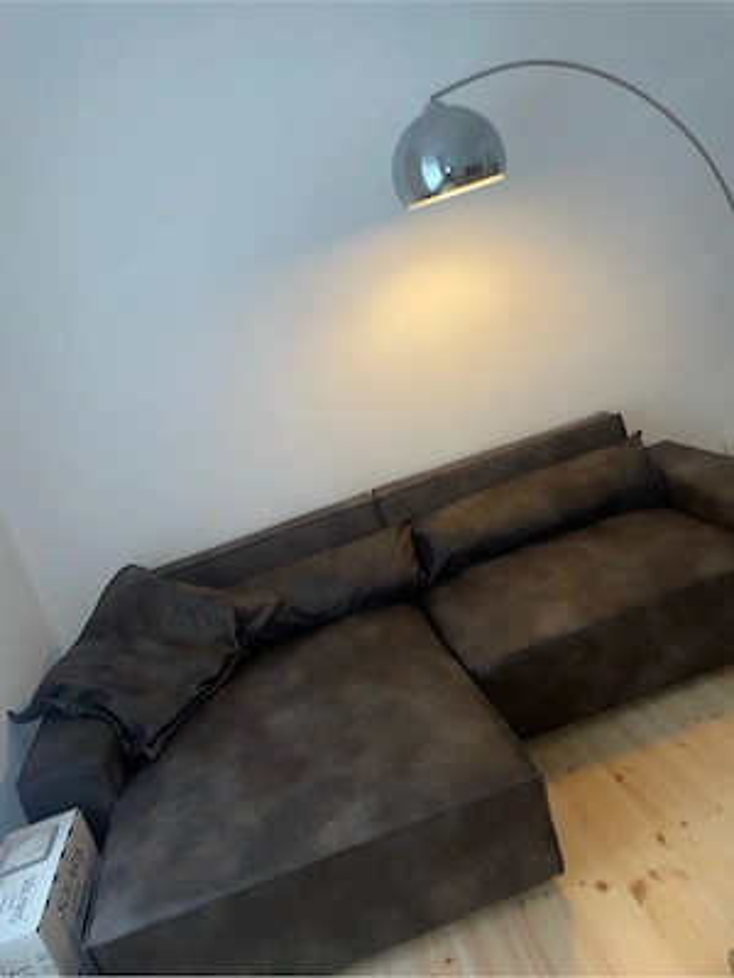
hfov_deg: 53.1
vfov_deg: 67.3
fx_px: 735
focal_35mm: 26
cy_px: 489
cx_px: 367
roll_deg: +17.6
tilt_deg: -12.4
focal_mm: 4.2
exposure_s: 1/17
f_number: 1.6
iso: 50
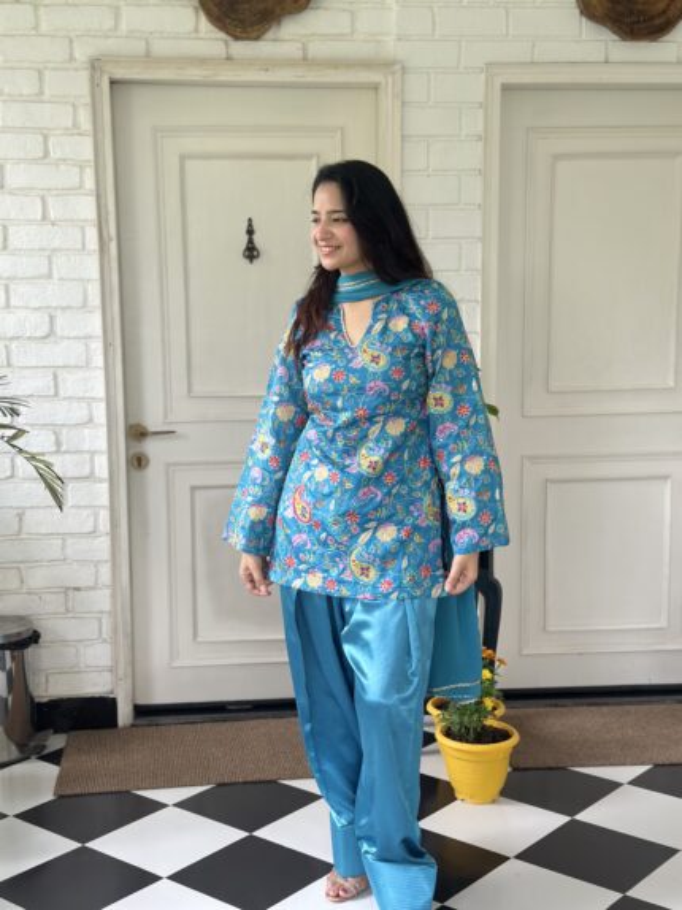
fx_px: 1262
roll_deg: +0.7
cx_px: 341
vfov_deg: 39.7
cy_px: 455
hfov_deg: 30.2
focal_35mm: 48
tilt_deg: -7.5
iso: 100
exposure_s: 1/121
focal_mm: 6.86
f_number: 1.78
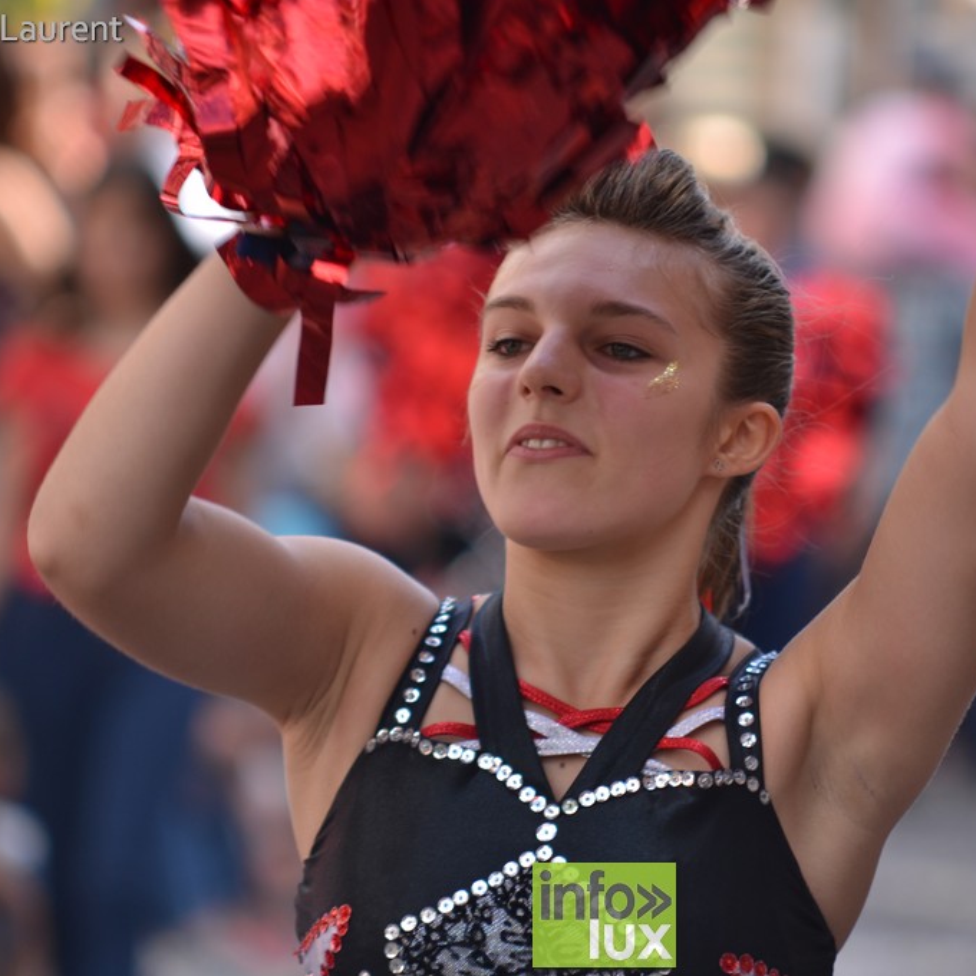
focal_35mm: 288
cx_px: 604
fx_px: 9187
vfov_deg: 6.1
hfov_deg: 6.1
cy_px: 489
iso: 100
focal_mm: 150
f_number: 2.8
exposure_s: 1/400
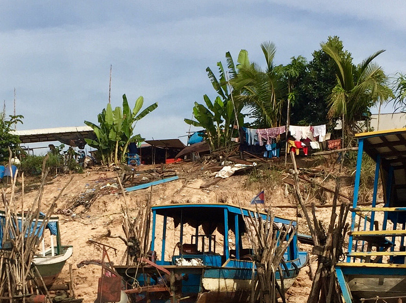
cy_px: 193
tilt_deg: +1.7
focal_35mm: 53
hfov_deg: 35.9
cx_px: 269
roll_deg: -0.8
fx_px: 621
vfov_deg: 27.4
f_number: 2.2
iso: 32
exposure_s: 1/2083
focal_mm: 4.15
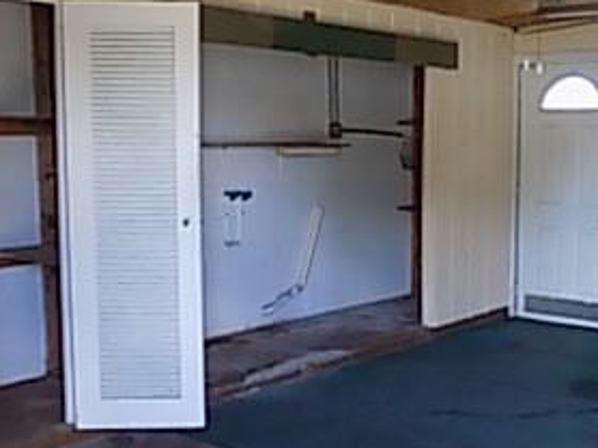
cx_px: 411
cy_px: 250
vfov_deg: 27.5
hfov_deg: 35.7
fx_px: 915
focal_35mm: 53
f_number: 3.1
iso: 280
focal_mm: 4
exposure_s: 1/30
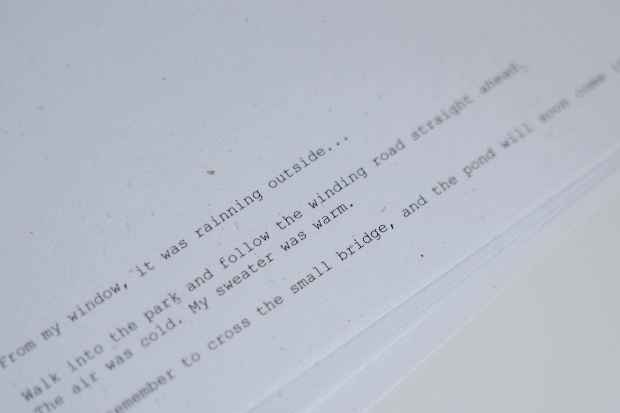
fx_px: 2394
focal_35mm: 139
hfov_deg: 14.7
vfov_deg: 9.9
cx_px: 394
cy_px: 269
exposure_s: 1/60
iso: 1000
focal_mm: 76
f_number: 4
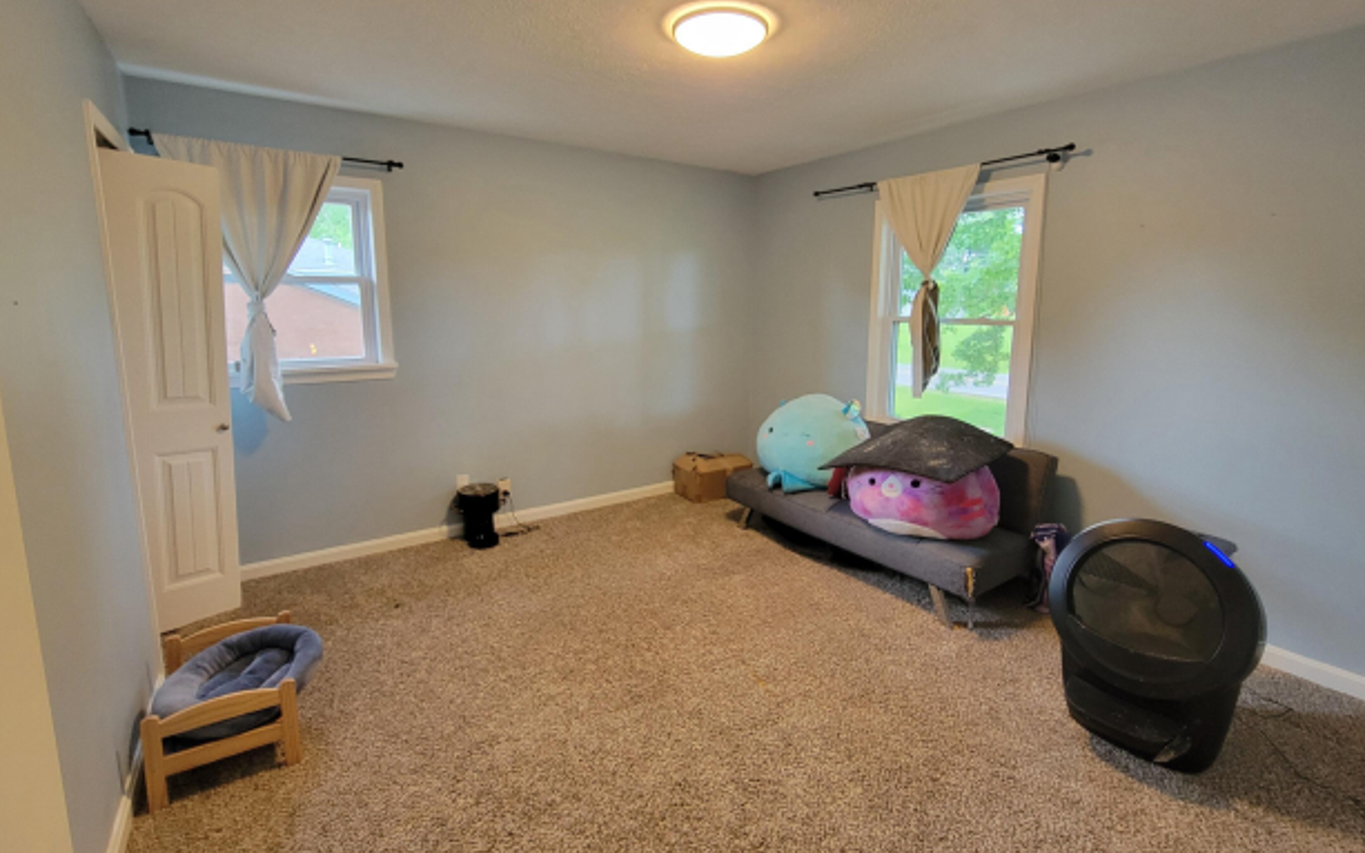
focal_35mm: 15
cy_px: 385
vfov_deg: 74.6
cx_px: 696
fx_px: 558
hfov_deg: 101.5
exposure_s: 1/40
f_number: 2.2
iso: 320
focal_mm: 2.2
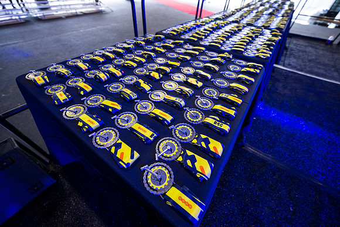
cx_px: 170
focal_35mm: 14
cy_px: 114
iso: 1000
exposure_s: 1/250
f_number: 4
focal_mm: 14
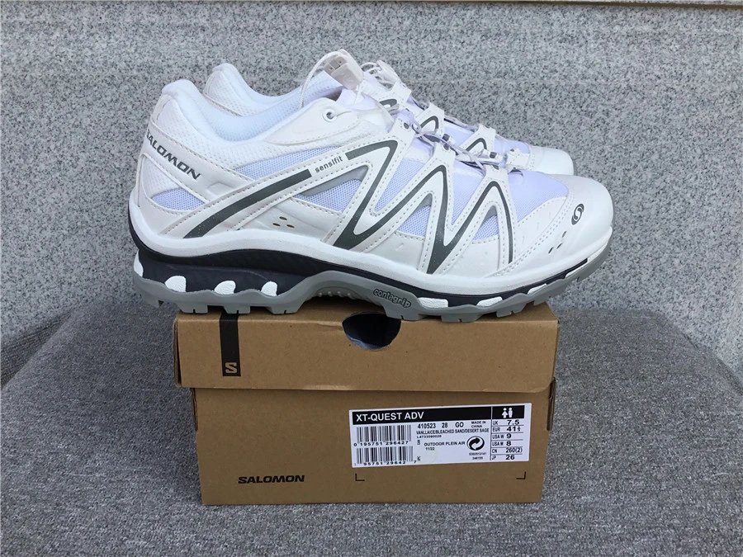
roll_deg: -0.7
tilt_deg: -21.0
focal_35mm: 31
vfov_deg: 45.4
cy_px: 278
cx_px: 372
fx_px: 665
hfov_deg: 58.4
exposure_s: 1/637
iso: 25
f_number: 2.4
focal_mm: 3.3
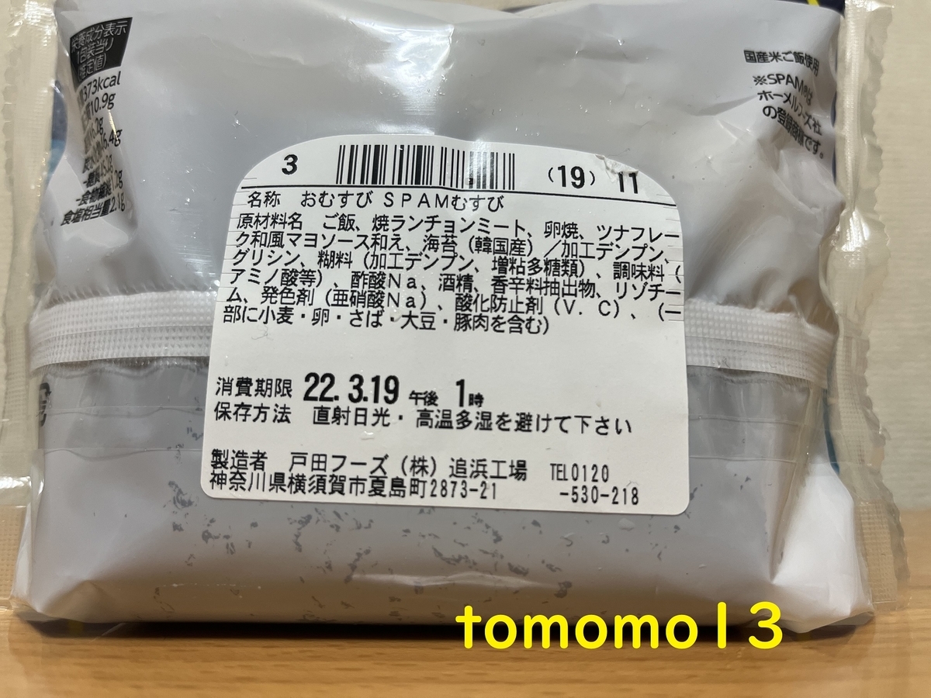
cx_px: 466
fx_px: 699
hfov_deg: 67.3
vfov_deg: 53.1
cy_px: 349
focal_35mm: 26
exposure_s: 1/100
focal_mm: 5.1
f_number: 1.6
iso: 125
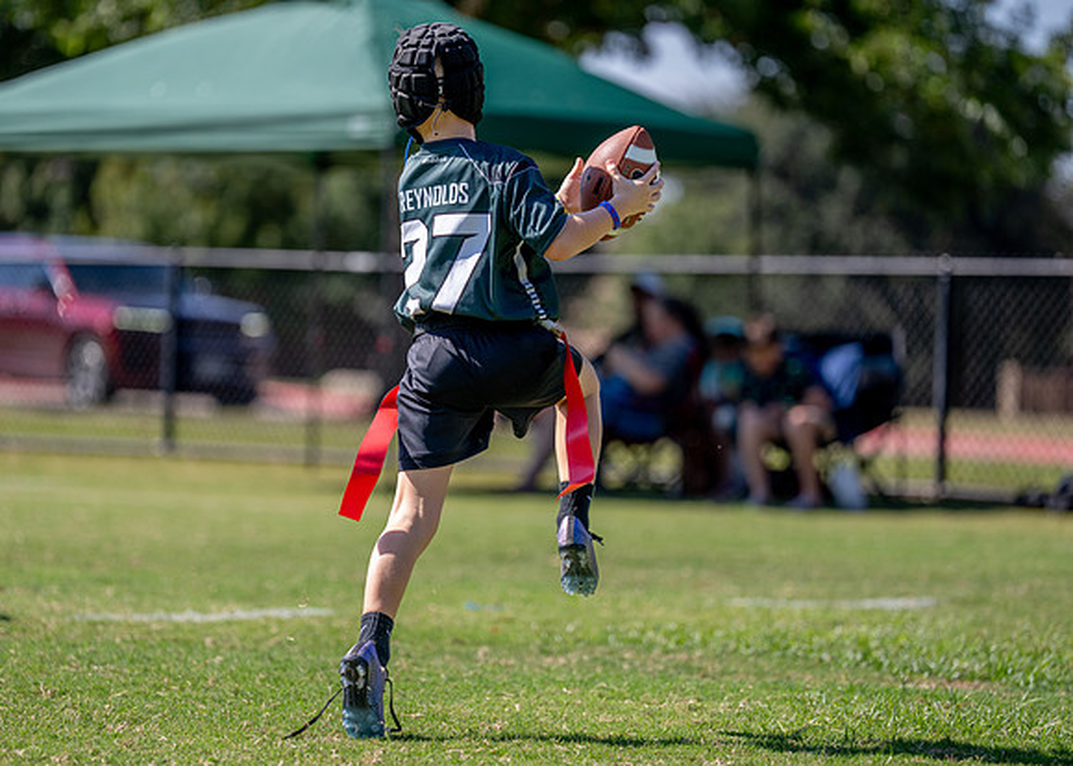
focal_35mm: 173
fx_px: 5283
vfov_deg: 8.3
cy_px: 372
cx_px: 475
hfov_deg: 11.6
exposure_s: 1/2500
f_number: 2.8
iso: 250
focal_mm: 158
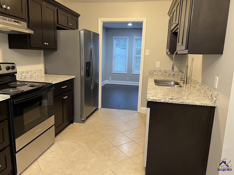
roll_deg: -1.1
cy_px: 88
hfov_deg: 67.3
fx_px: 176
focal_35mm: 26
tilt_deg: -10.2
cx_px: 117
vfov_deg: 53.1
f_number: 1.5
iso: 320
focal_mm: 5.7
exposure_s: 1/60
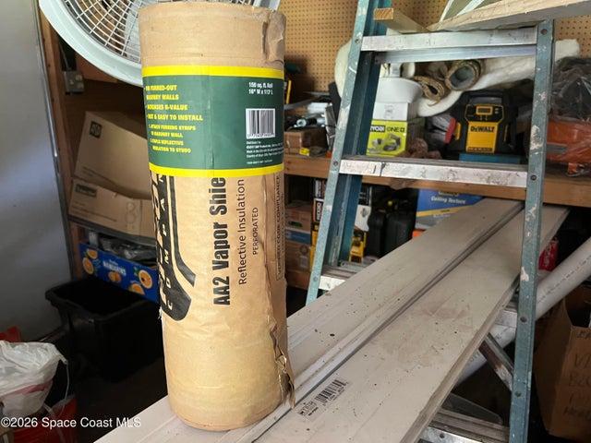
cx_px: 296
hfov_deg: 67.3
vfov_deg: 53.1
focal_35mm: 26
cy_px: 222
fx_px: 444
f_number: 1.5
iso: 500
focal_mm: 5.7
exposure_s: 1/58
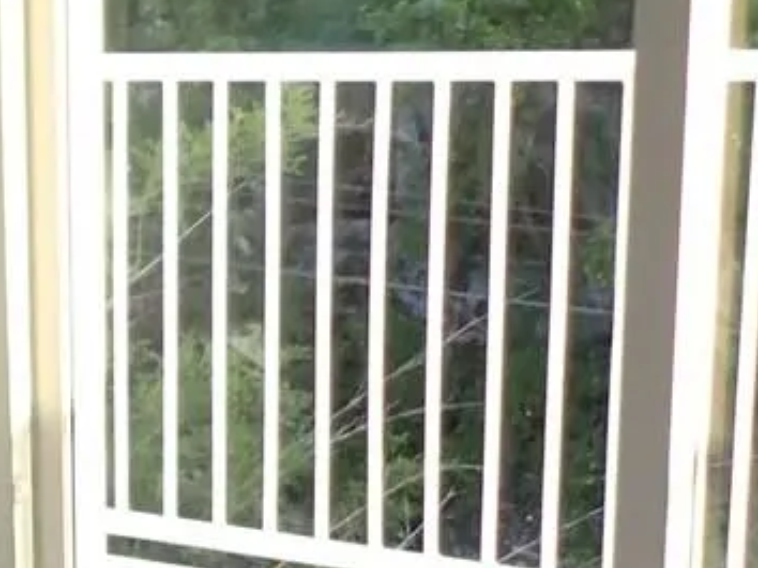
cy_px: 519
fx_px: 2473
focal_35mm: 113
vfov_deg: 13.0
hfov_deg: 14.7
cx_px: -698
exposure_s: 1/80
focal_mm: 4.5
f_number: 2
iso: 200
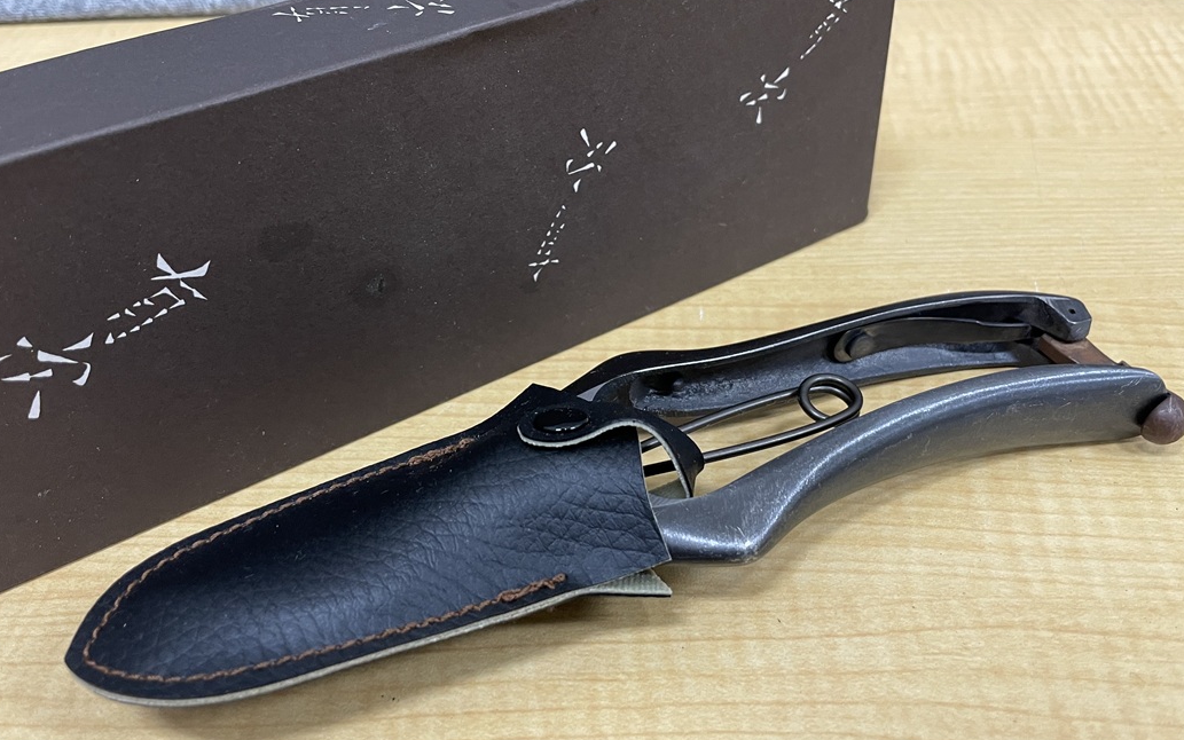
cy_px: 317
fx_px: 1033
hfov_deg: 59.6
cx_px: 563
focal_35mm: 32
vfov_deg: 39.4
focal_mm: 4.2
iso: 160
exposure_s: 1/58
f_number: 1.6
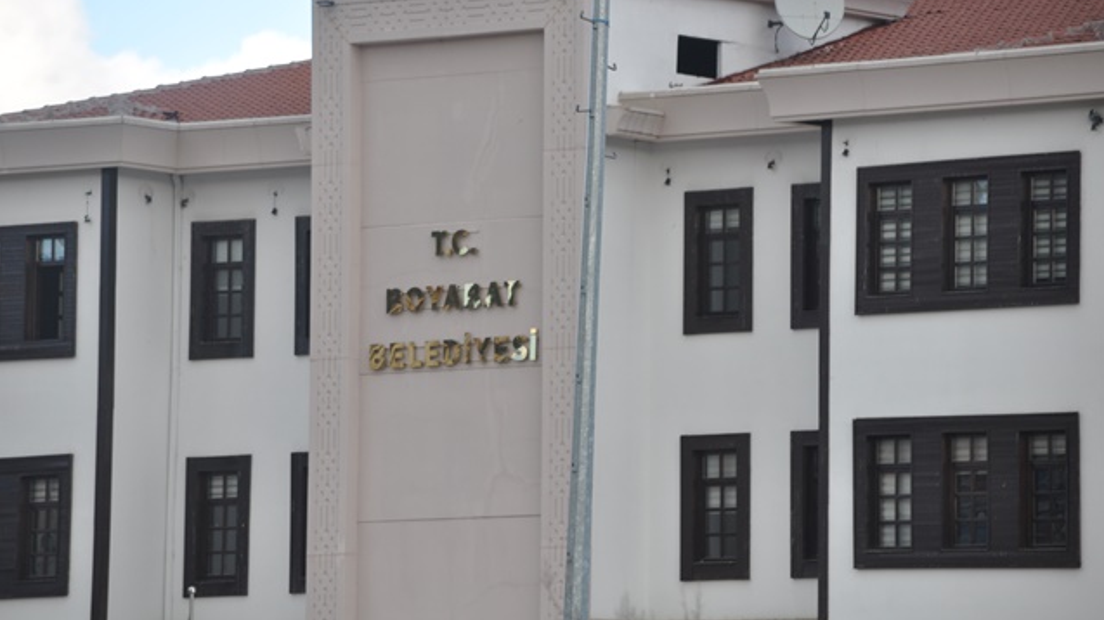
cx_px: 553
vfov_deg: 3.9
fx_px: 9001
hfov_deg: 7.0
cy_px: 257
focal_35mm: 308
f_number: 7.1
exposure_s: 1/800
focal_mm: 195
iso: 400
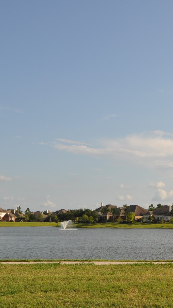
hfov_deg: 19.3
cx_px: 127
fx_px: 505
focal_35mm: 62
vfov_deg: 33.8
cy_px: 163
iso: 200
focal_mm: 24
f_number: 9
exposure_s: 1/320
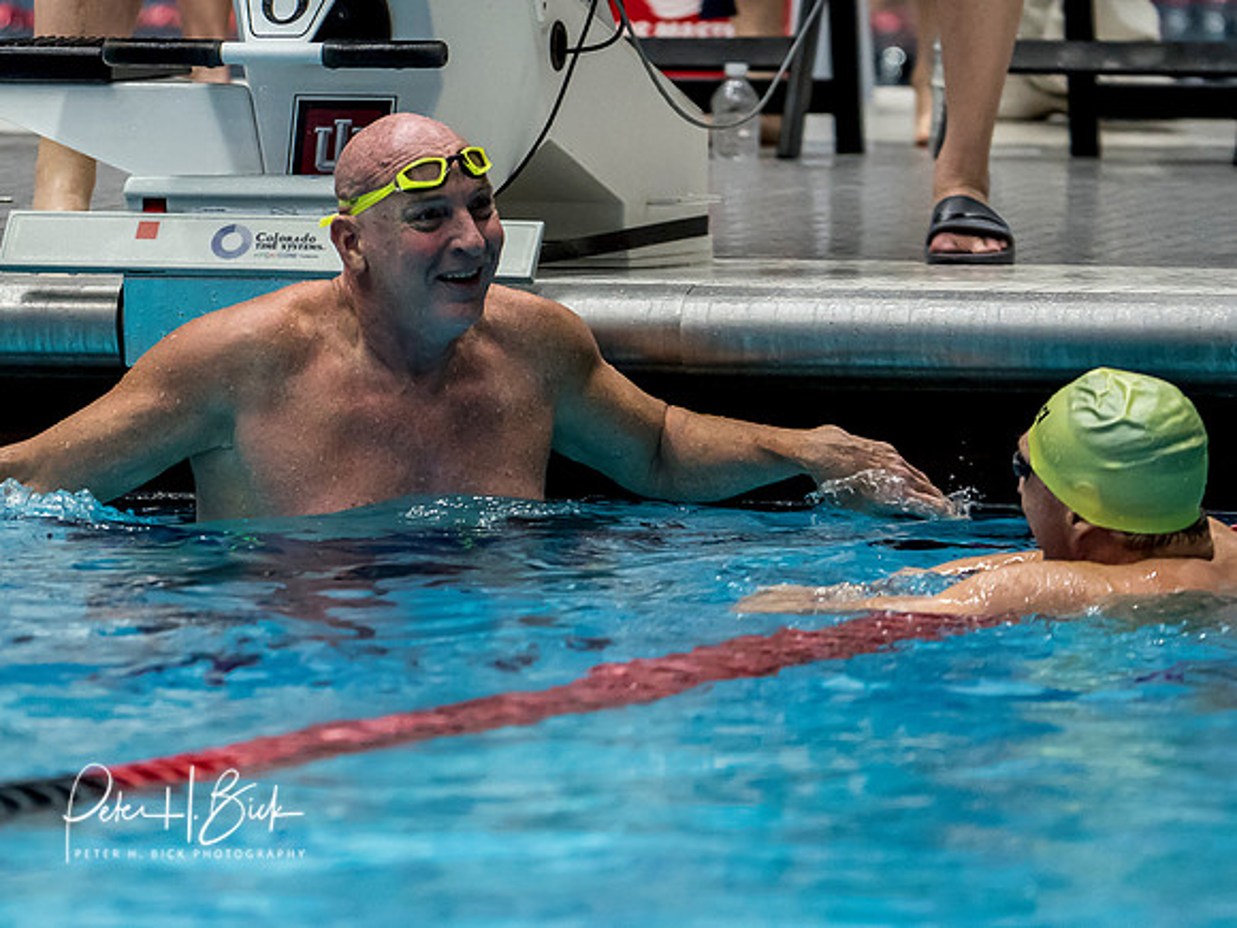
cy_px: 461
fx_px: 21705
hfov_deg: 3.3
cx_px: 300
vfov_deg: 2.4
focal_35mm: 607
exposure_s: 1/800
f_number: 2.8
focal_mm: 200
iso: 2500
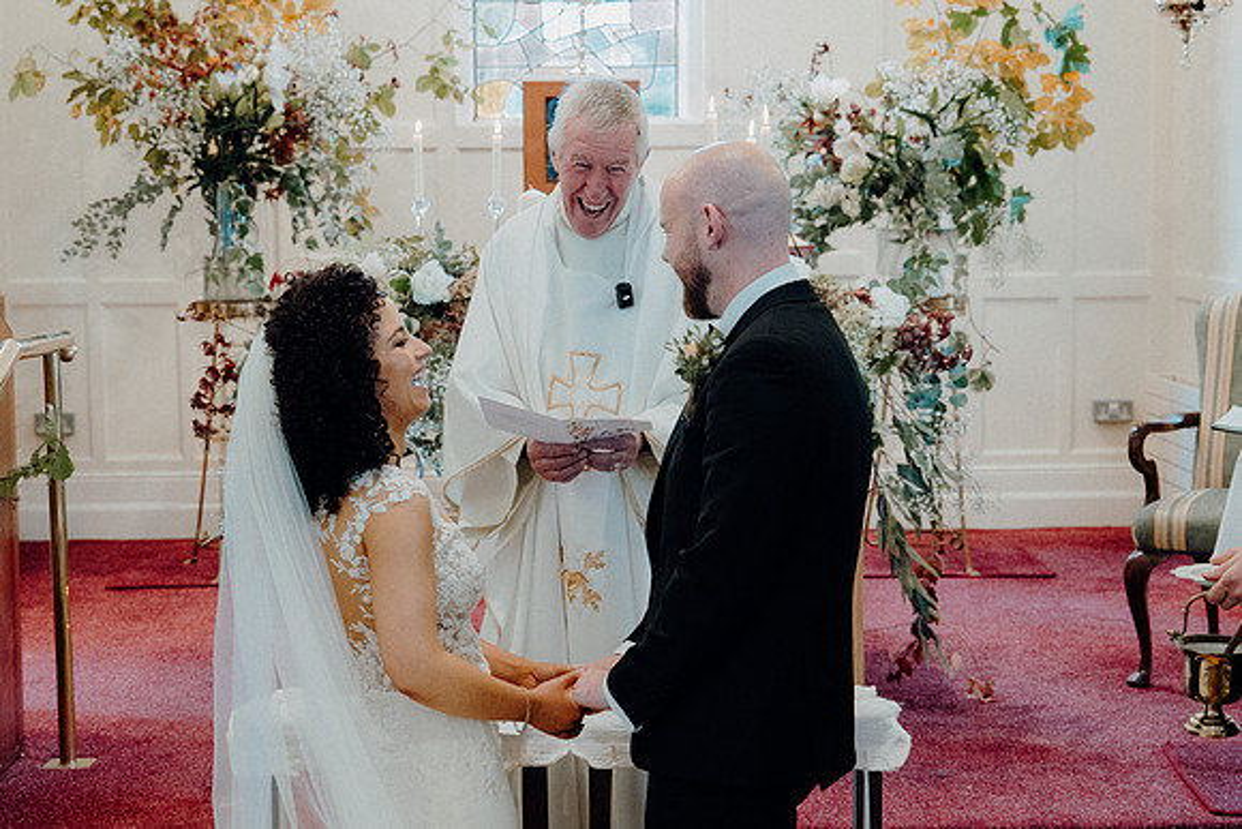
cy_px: 414
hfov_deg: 31.4
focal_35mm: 64
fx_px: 2208
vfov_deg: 21.3
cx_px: 621
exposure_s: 1/160
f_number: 3.5
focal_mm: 43
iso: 2500
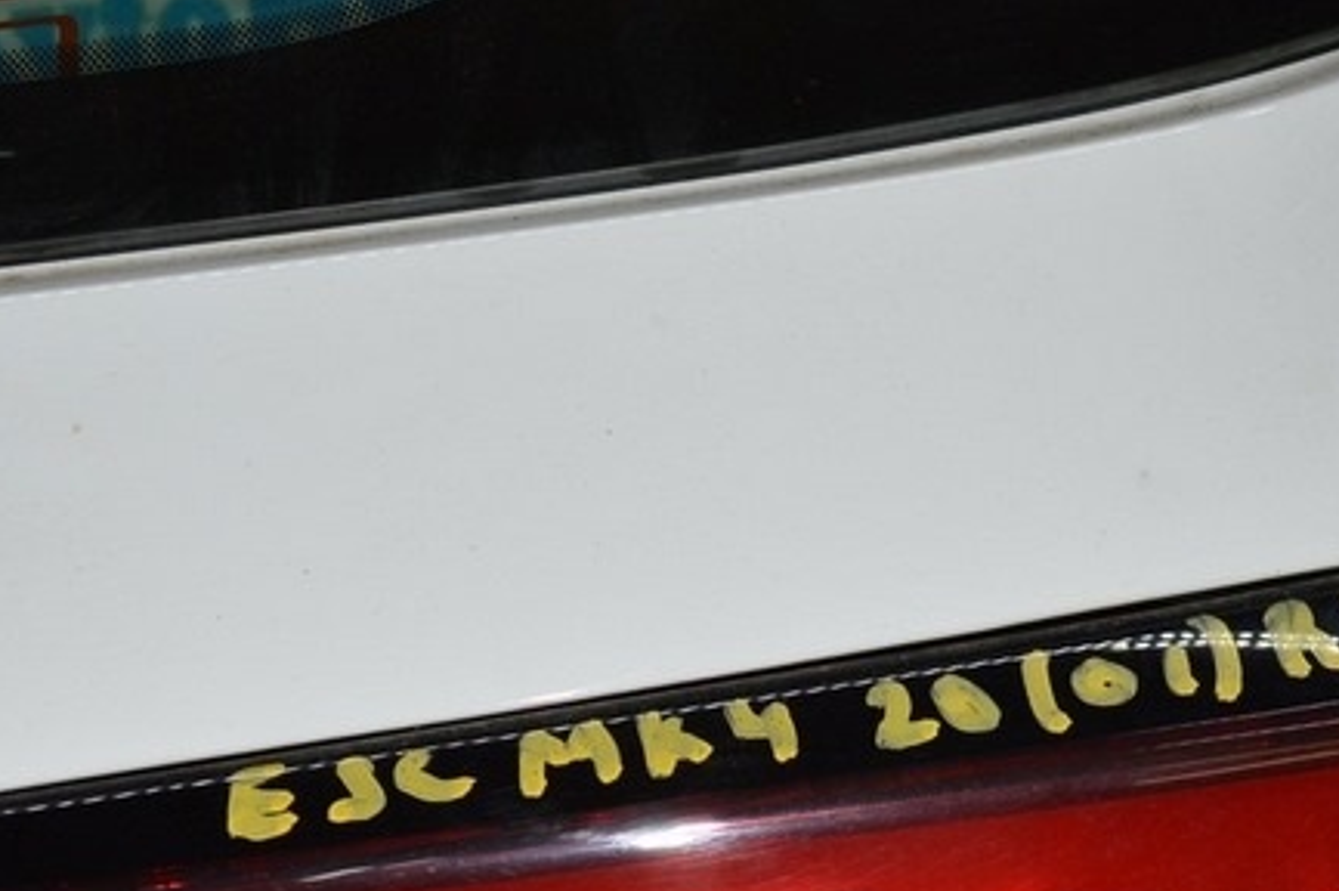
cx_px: 563
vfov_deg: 17.0
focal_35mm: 78
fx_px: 2899
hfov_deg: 26.0
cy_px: 951
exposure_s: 1/60
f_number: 8
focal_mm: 22
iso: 100
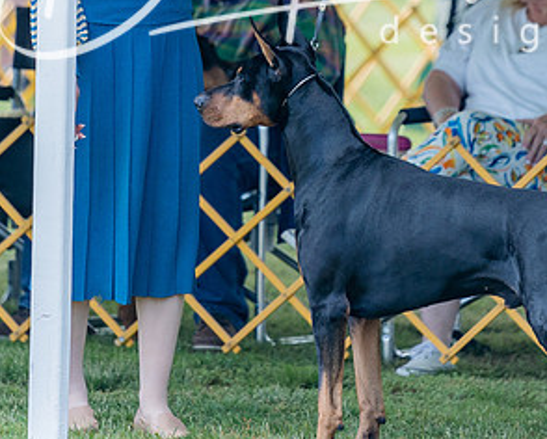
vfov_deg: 2.6
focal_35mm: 586
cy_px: -35
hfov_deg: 3.3
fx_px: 9499
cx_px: 281
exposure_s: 1/800
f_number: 2.8
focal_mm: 200
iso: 160
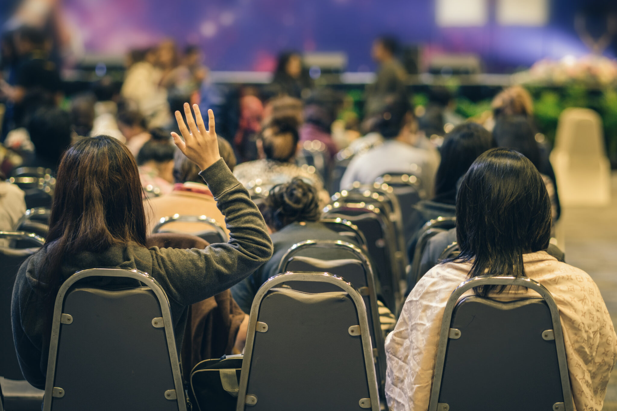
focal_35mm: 128
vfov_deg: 10.8
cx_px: 308
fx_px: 2185
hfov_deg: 16.1
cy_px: 206
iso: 500
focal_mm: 85
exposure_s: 1/60
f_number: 2.2
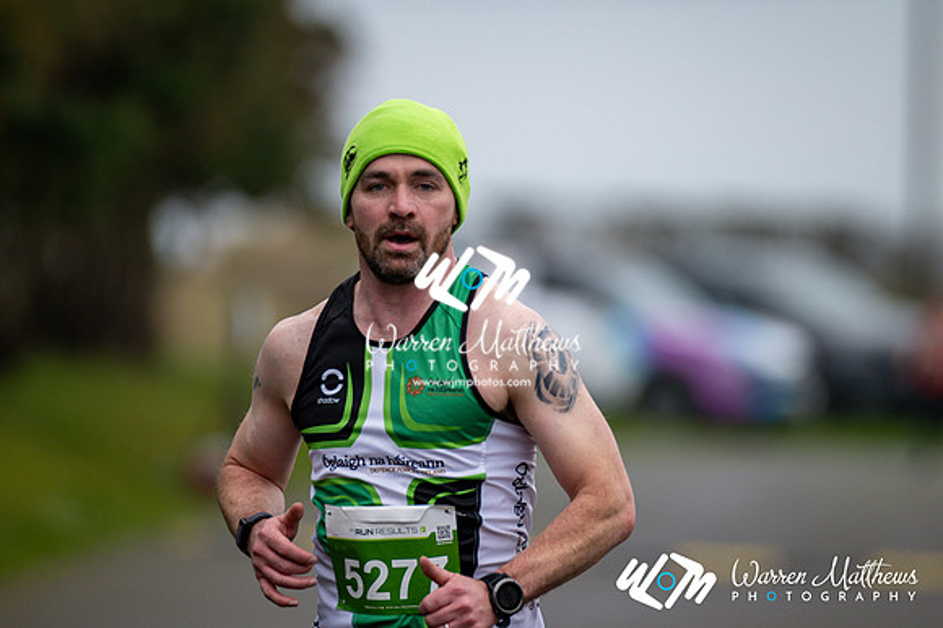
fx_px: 11780
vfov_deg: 3.1
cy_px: 314
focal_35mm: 450
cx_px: 472
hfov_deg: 4.6
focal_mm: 300
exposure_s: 1/1600
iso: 320
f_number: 2.8
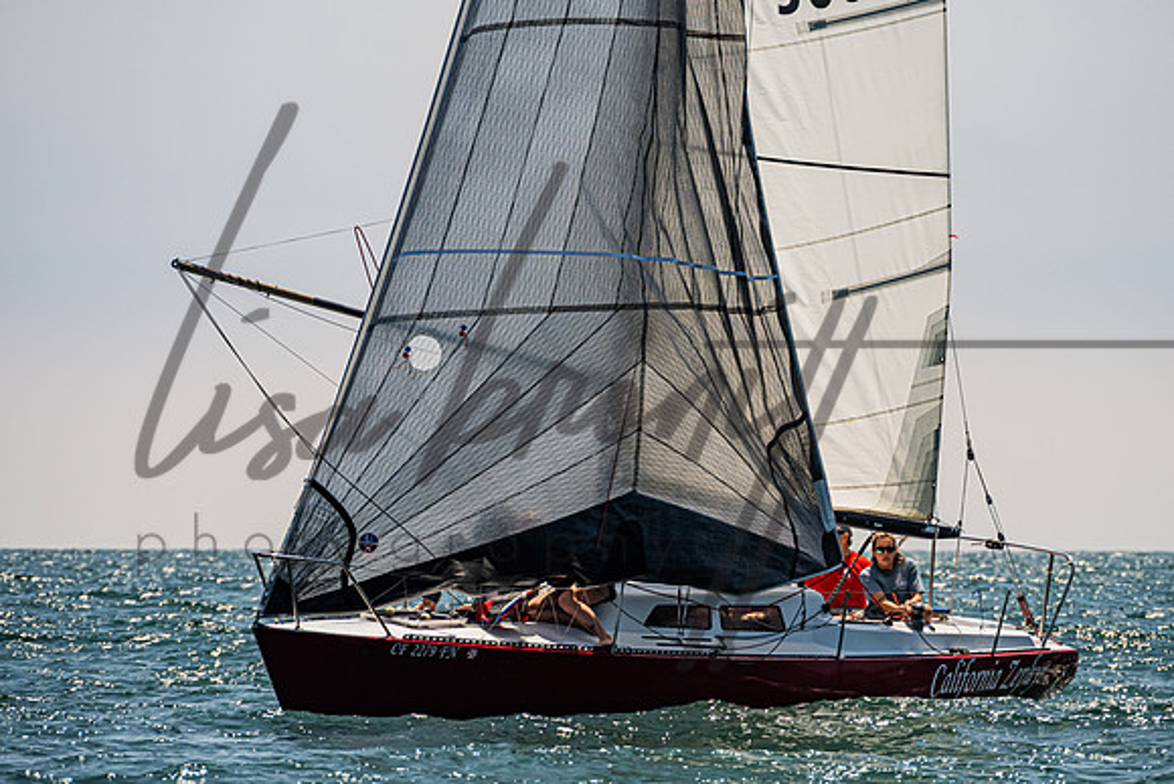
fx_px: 12491
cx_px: 636
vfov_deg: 3.6
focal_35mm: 383
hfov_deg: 5.4
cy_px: 335
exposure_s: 1/3200
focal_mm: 280
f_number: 8
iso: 500
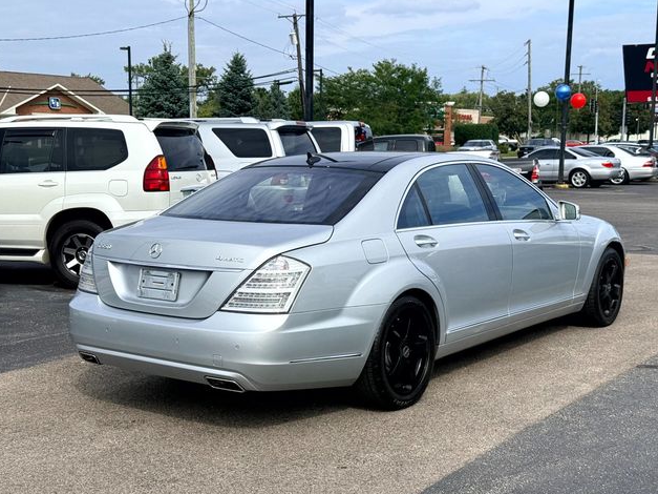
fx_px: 931
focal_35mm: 49
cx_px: 331
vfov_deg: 29.7
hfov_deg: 38.9
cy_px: 249
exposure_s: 1/5208
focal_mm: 6.76
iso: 64
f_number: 1.78
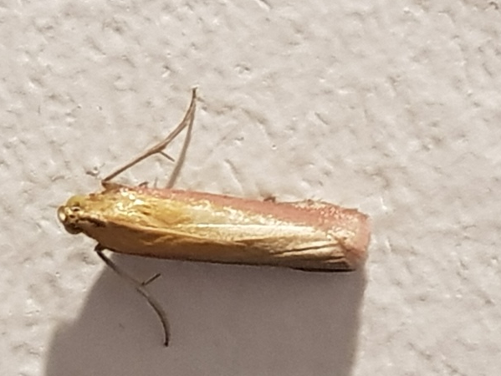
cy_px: 185
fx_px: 536
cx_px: 219
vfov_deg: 38.7
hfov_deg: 50.0
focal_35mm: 37
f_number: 1.7
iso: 200
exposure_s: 1/50
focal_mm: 4.2
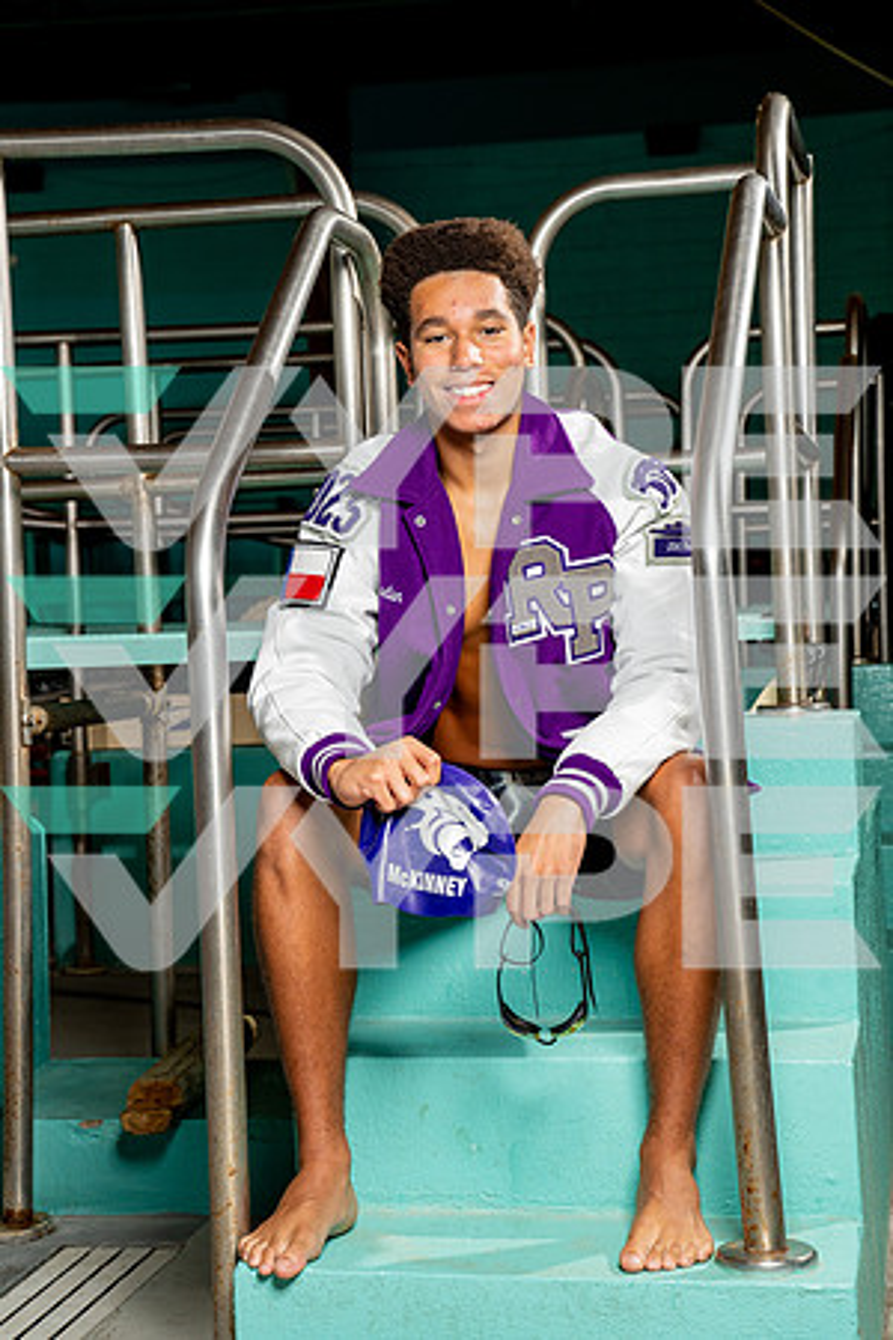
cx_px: 446
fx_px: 2604
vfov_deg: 28.8
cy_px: 670
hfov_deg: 19.5
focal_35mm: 70
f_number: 6.3
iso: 640
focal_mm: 70
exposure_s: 1/250
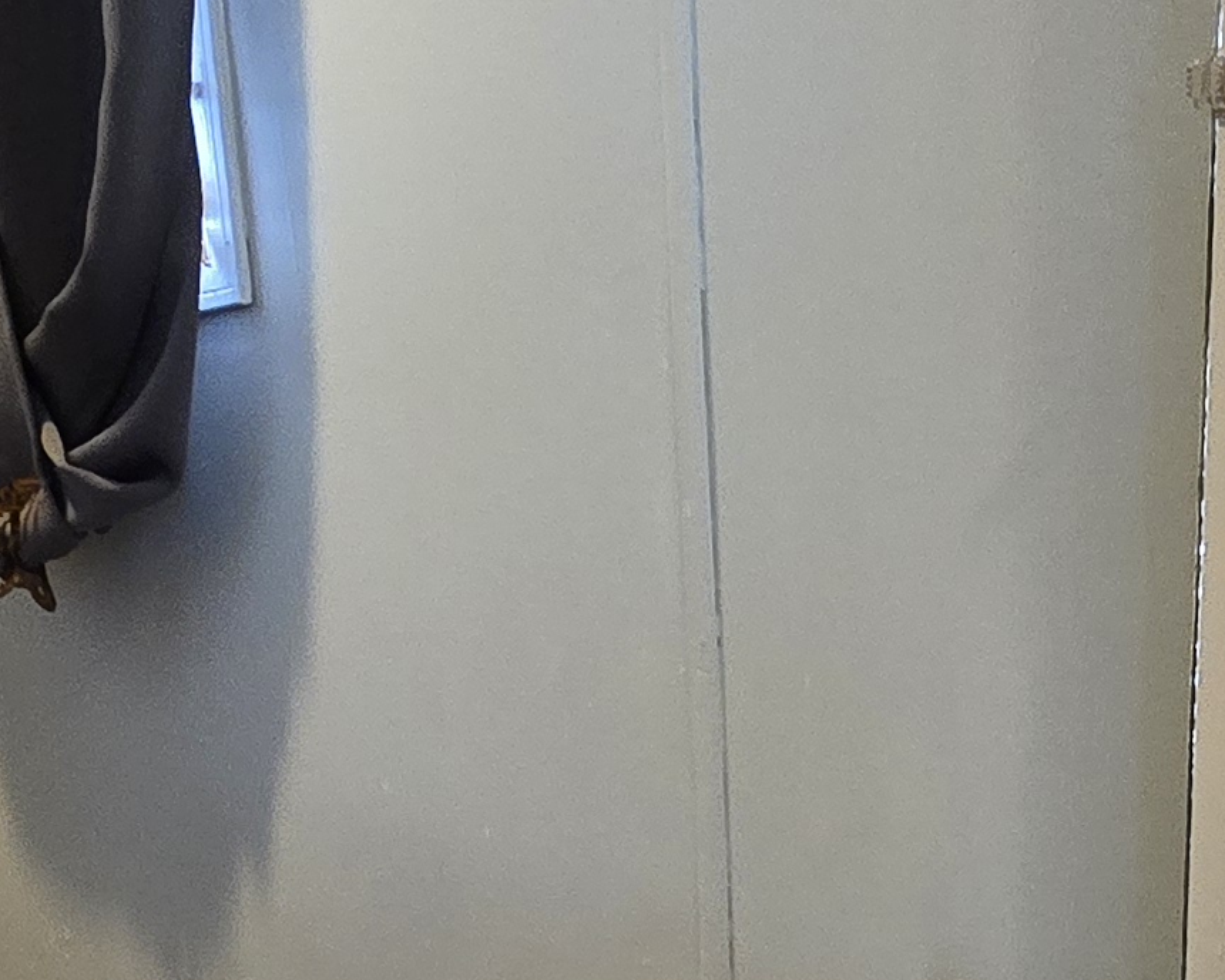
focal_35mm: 59
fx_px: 2139
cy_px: 1565
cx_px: 933
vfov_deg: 20.9
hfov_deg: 31.3
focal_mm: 2.2
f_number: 2.2
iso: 320
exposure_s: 1/60
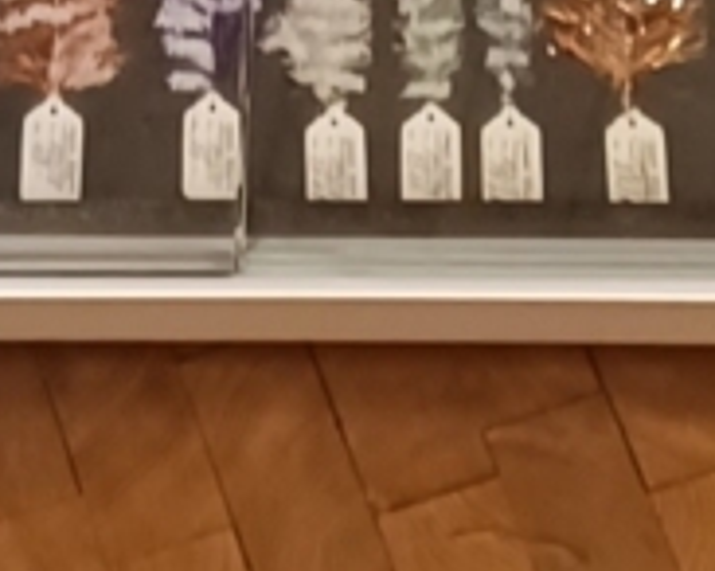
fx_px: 5412
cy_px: -2851
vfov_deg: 4.5
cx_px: 207
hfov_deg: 7.6
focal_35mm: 256
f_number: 1.8
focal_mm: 4.6
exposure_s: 1/20
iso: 800
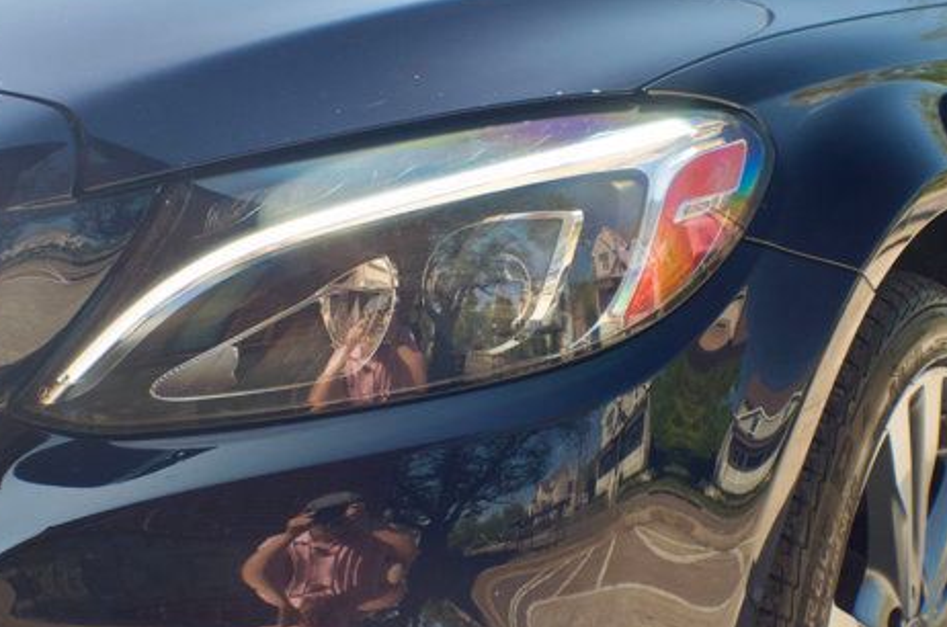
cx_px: 428
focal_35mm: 104
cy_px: 294
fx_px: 2730
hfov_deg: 19.7
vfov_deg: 13.1
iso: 500
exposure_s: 1/200
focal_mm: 50
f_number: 7.1
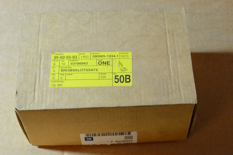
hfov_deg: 28.1
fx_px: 465
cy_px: 78
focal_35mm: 72
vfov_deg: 18.8
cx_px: 116
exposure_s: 1/60
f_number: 13
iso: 2500
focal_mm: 48
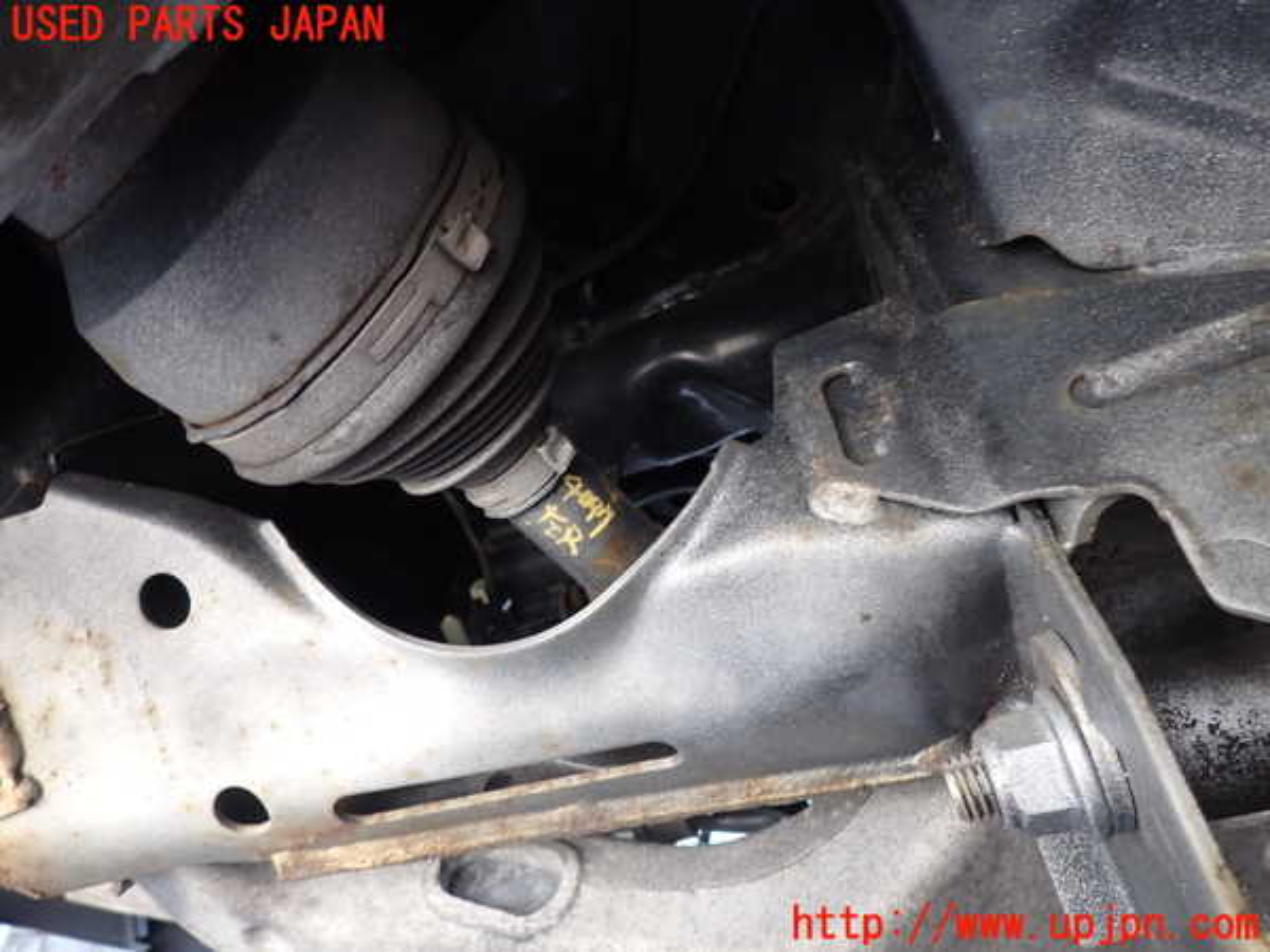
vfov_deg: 54.9
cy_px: 476
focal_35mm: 25
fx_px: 917
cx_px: 635
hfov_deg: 69.4
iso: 200
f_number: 2
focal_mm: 4.5
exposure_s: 1/40
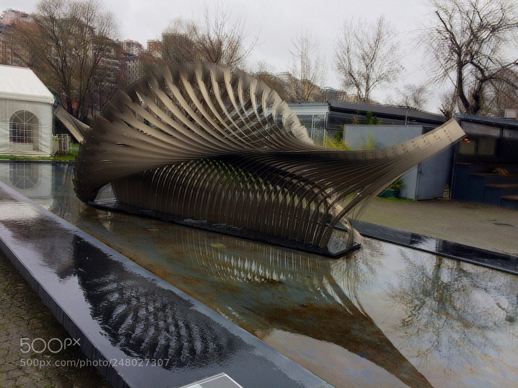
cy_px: 194
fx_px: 434
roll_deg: -2.8
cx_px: 259
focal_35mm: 29
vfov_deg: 48.2
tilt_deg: -7.7
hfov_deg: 61.7
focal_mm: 4.15
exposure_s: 1/2740
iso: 32
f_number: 2.2
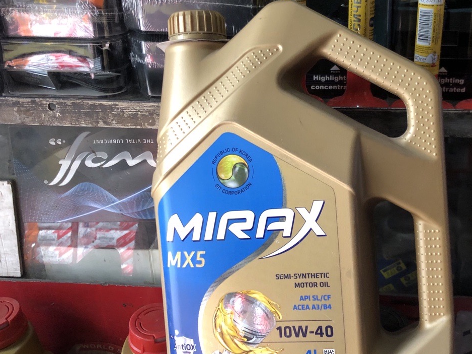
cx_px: 311
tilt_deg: -25.0
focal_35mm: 43
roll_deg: -3.2
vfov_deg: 33.6
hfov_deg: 43.3
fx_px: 586
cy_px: 173
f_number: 1.8
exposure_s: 1/30
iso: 40
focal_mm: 4
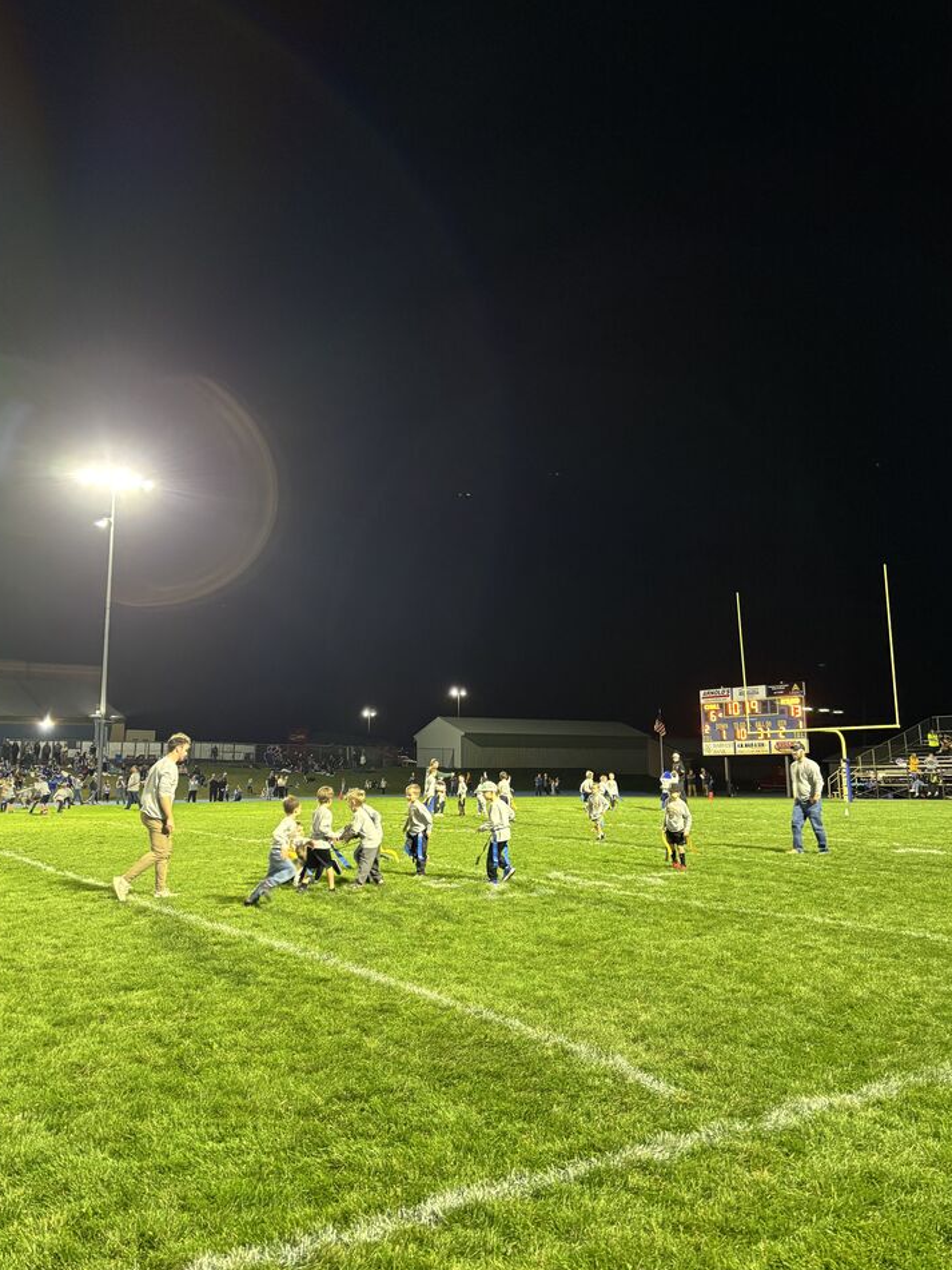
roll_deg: -0.5
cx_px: 451
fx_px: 1027
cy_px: 597
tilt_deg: +8.7
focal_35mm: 28
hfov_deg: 49.7
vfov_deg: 63.4
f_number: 1.6
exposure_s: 1/40
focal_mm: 5.96
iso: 500
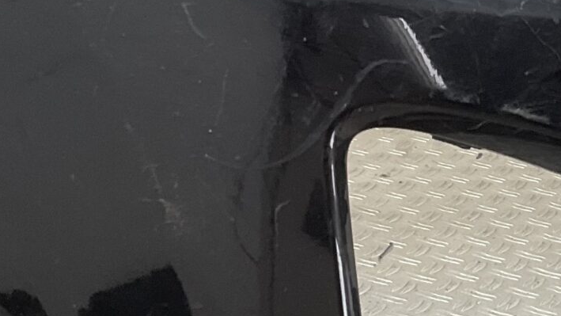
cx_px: 593
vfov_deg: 10.6
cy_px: 255
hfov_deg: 18.2
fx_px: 1696
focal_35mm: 114
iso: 32
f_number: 1.8
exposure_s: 1/100
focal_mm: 3
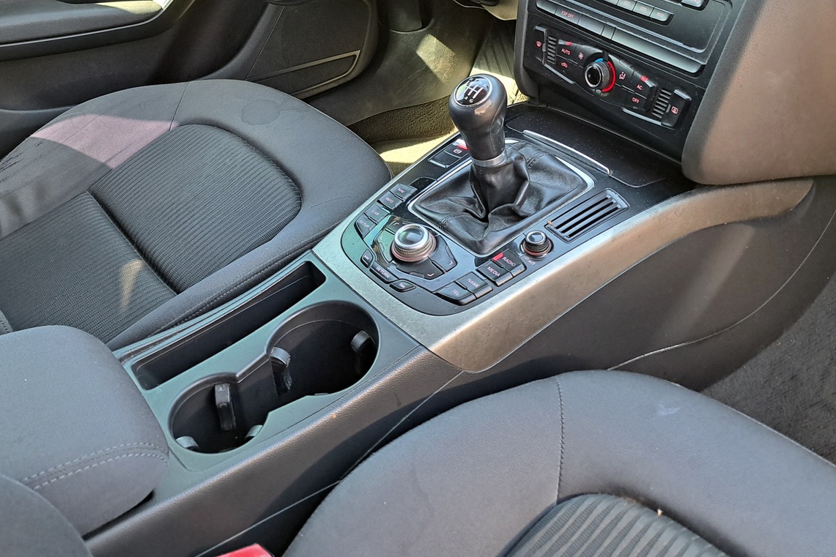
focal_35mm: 35
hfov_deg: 54.0
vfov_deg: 36.7
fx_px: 813
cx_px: 327
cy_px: 121
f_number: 1.8
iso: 125
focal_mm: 5.23
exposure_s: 1/50
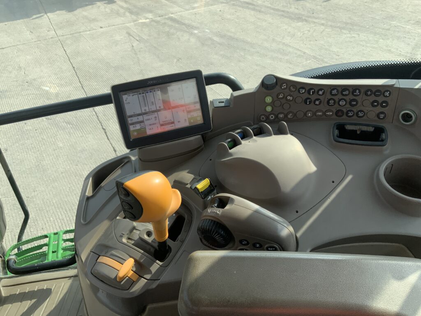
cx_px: 210
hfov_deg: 61.7
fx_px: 353
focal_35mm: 29
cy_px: 158
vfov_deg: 48.2
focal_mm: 3
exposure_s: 1/486
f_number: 1.8
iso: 16
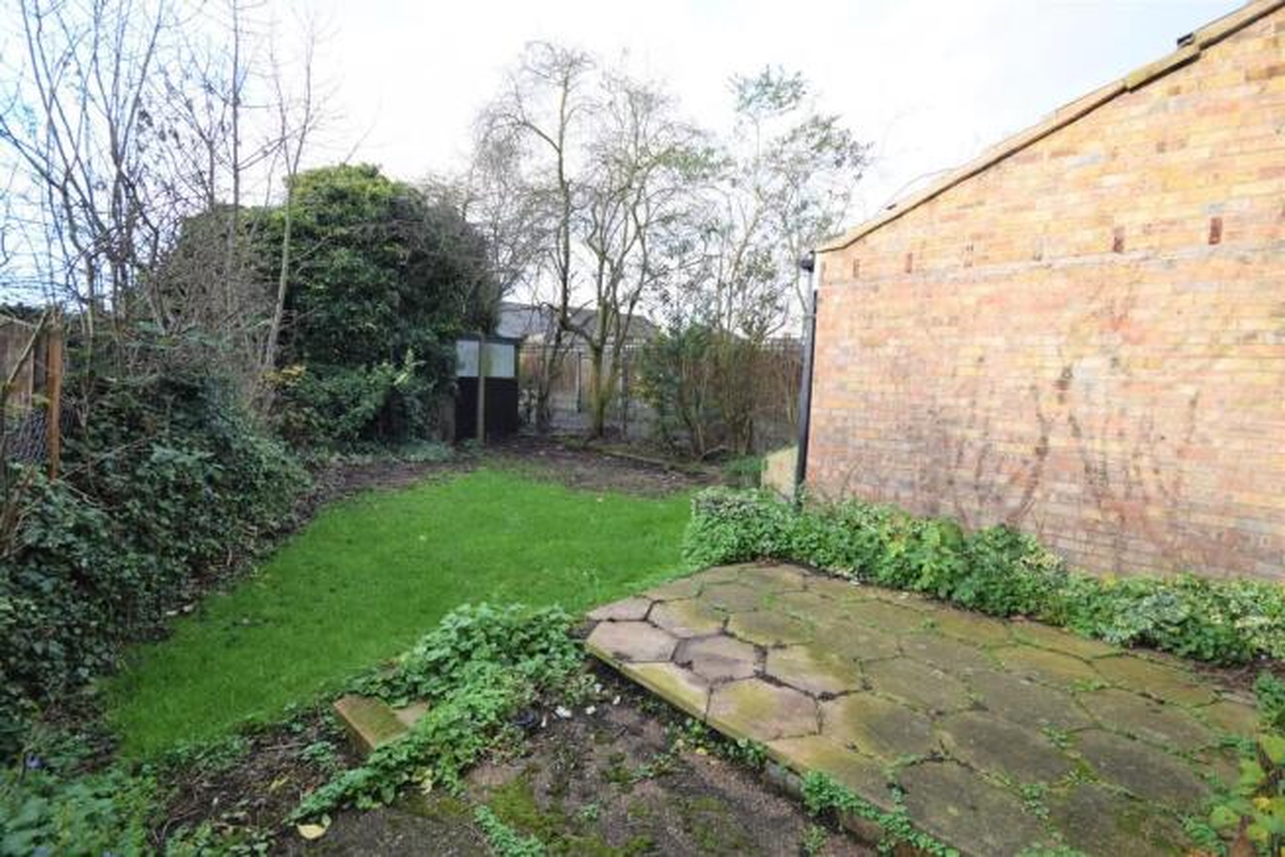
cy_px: 428
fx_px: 536
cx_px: 642
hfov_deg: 100.4
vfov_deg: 77.4
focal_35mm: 15
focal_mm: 10
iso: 400
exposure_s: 1/160
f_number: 6.3
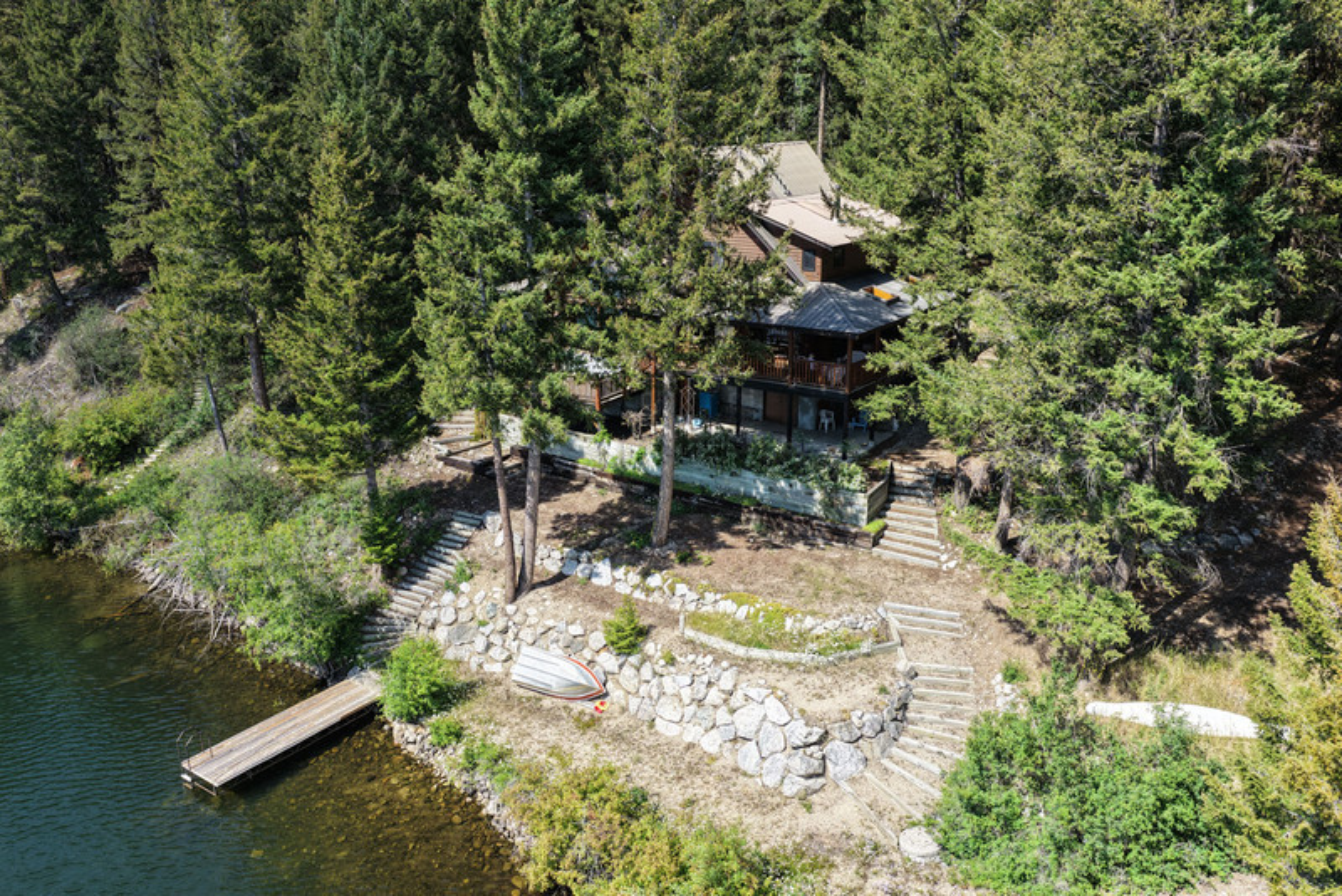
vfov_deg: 46.4
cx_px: 671
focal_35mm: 28
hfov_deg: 65.5
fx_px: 1044
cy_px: 448
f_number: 2.8
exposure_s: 1/800
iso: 200
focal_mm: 14.45
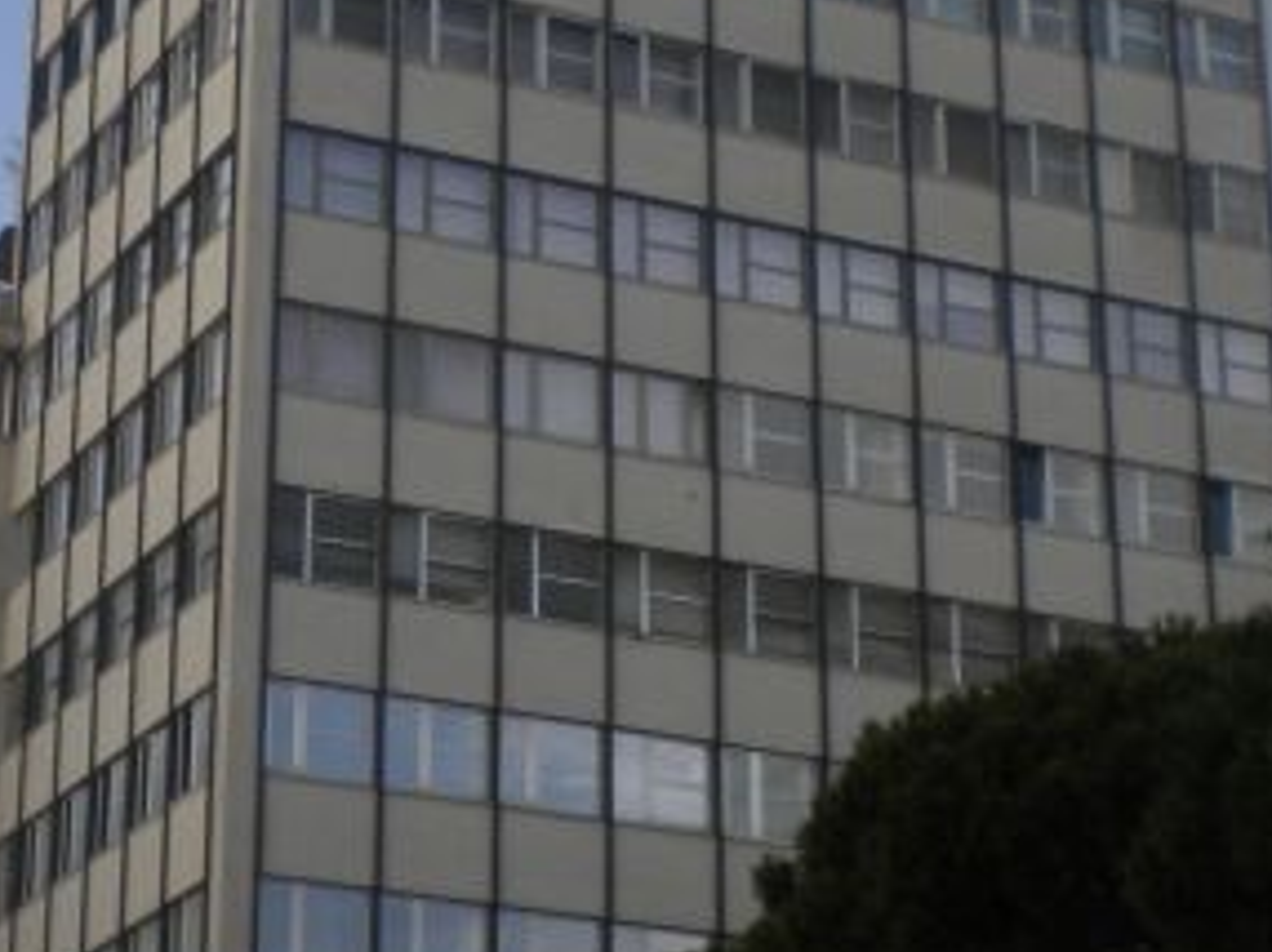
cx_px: 449
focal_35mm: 98
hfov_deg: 20.0
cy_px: 427
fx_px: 3598
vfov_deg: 15.1
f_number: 4.6
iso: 80
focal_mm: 6.3
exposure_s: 1/536
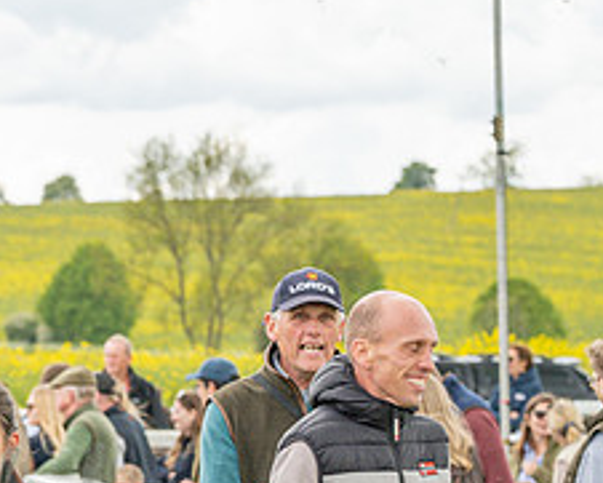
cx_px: -244
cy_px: 577
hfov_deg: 6.7
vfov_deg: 5.4
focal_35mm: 286
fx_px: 5106
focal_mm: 86
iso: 400
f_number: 5
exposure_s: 1/1100
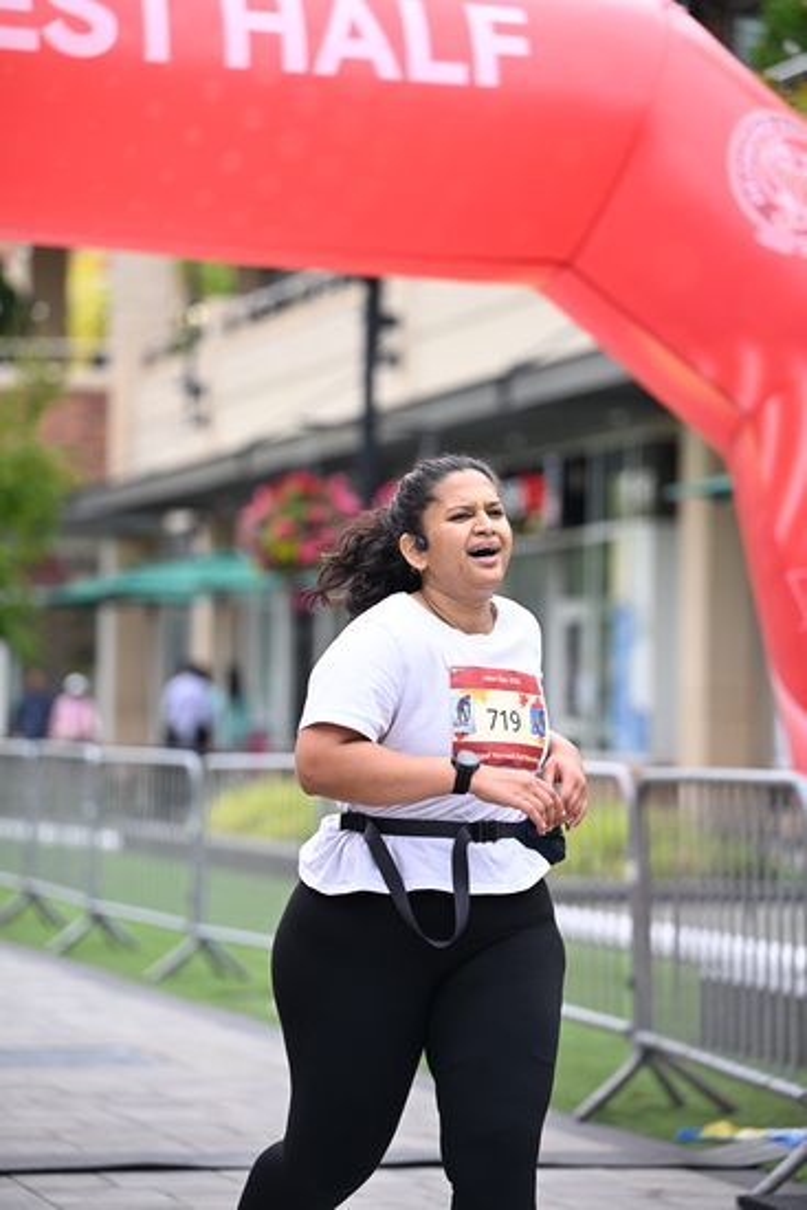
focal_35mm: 110
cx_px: 404
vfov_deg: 18.6
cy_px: 605
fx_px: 3696
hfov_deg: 12.5
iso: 400
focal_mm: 110
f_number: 2.8
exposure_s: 1/1000
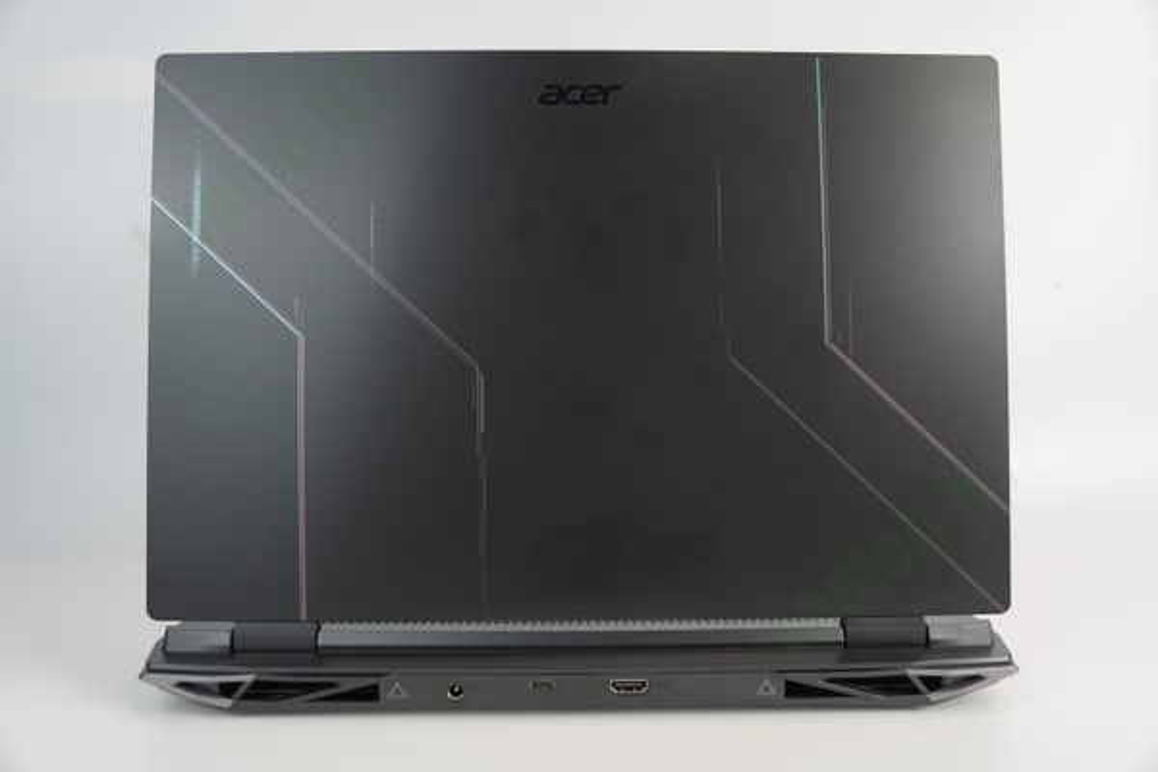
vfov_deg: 43.6
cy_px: 386
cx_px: 579
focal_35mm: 30
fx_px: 965
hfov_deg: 61.9
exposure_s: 1/100
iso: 100
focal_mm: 20
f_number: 2.8
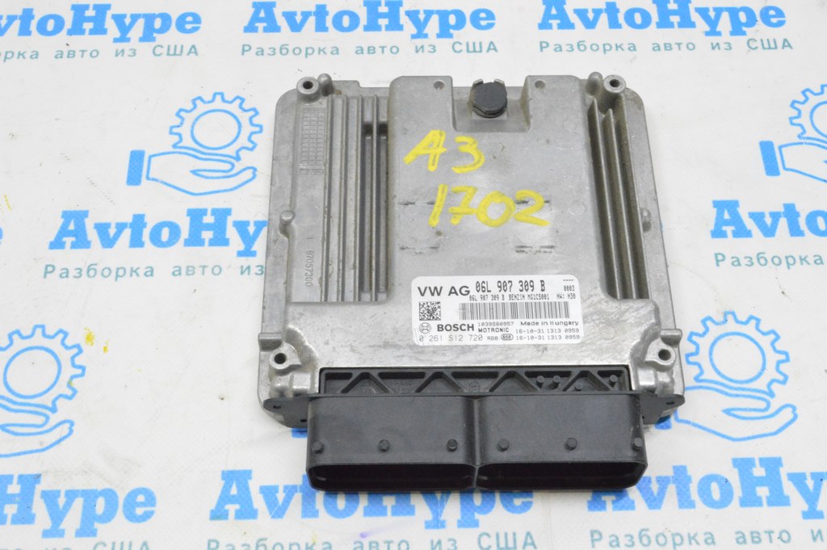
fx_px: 1067
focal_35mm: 46
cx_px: 414
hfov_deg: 42.4
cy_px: 275
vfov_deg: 28.9
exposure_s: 1/15
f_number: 20
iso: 6400
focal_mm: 31
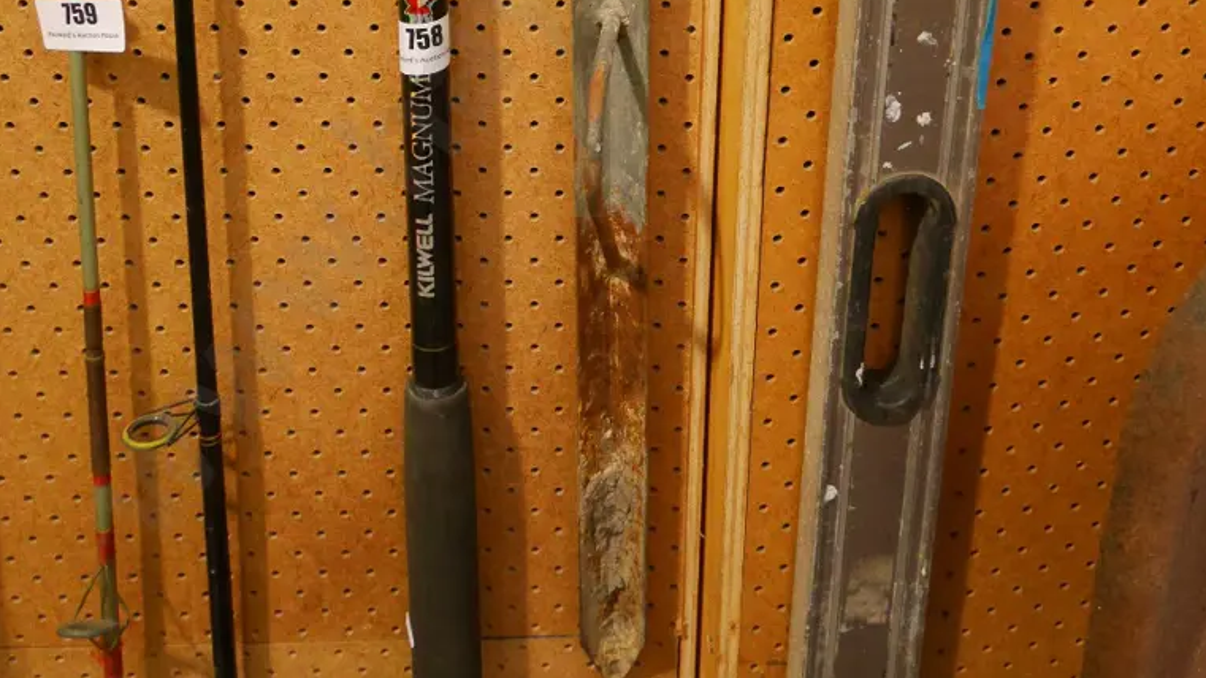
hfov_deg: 46.4
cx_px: 608
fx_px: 1407
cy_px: -119
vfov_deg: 24.7
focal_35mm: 44
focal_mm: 15
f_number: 3.8
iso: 3200
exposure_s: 1/100
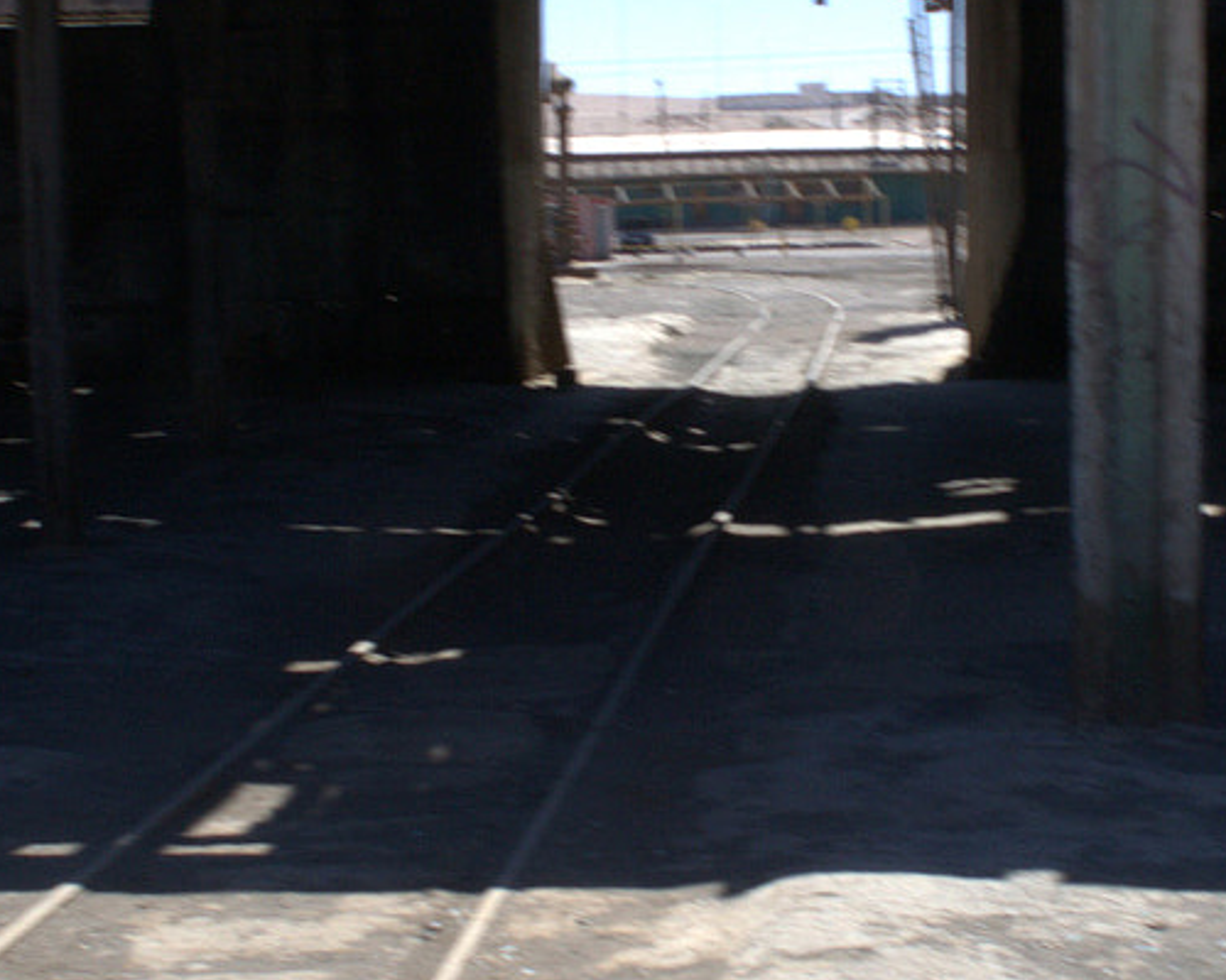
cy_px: 330
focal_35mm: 81
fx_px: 2939
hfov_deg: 23.5
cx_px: 770
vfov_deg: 18.9
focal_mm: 18
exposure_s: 1/25
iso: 100
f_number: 20
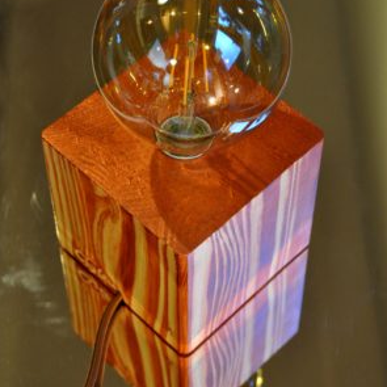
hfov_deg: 17.2
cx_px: 195
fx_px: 1277
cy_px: 181
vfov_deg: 17.2
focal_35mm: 101
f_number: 4.8
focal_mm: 52
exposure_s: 1/20
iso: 1600
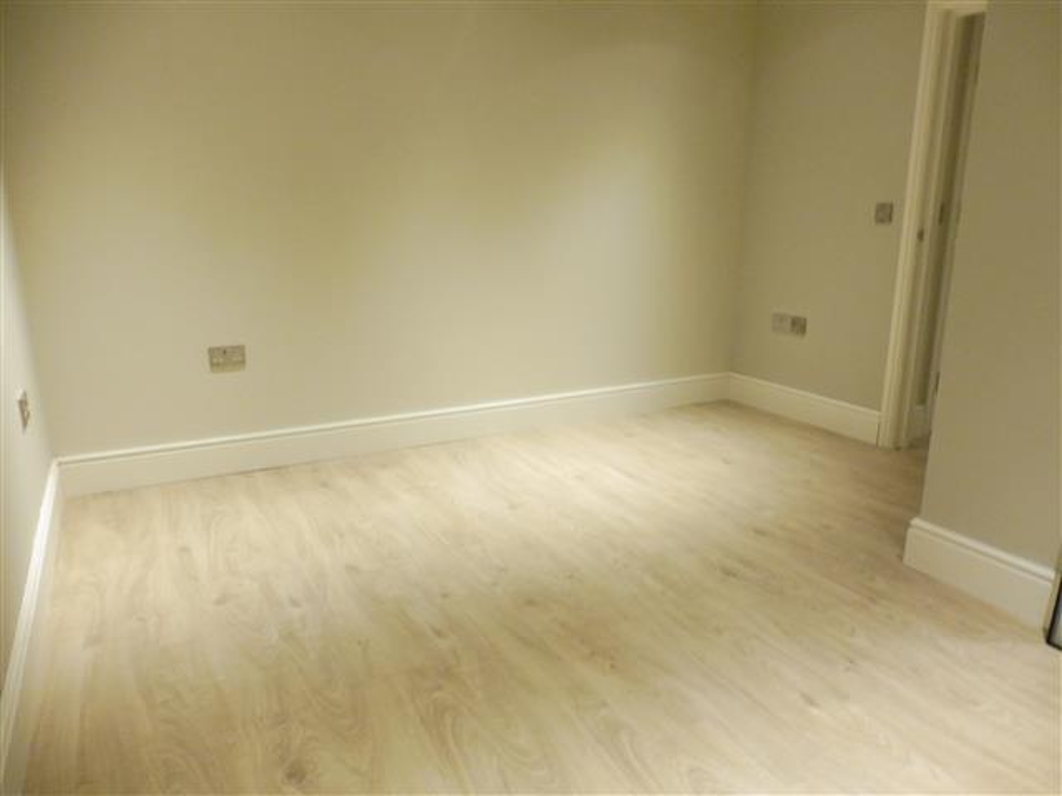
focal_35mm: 24
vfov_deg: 56.8
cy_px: 398
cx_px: 531
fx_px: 736
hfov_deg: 71.6
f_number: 3.3
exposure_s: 1/8
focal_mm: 4.3
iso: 400
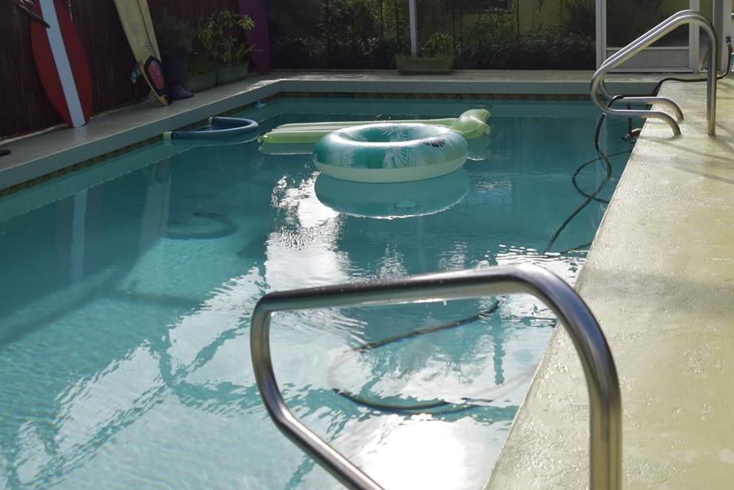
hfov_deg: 40.4
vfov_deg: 27.9
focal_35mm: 48
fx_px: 979
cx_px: 515
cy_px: 171
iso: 400
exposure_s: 1/2500
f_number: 4
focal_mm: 18
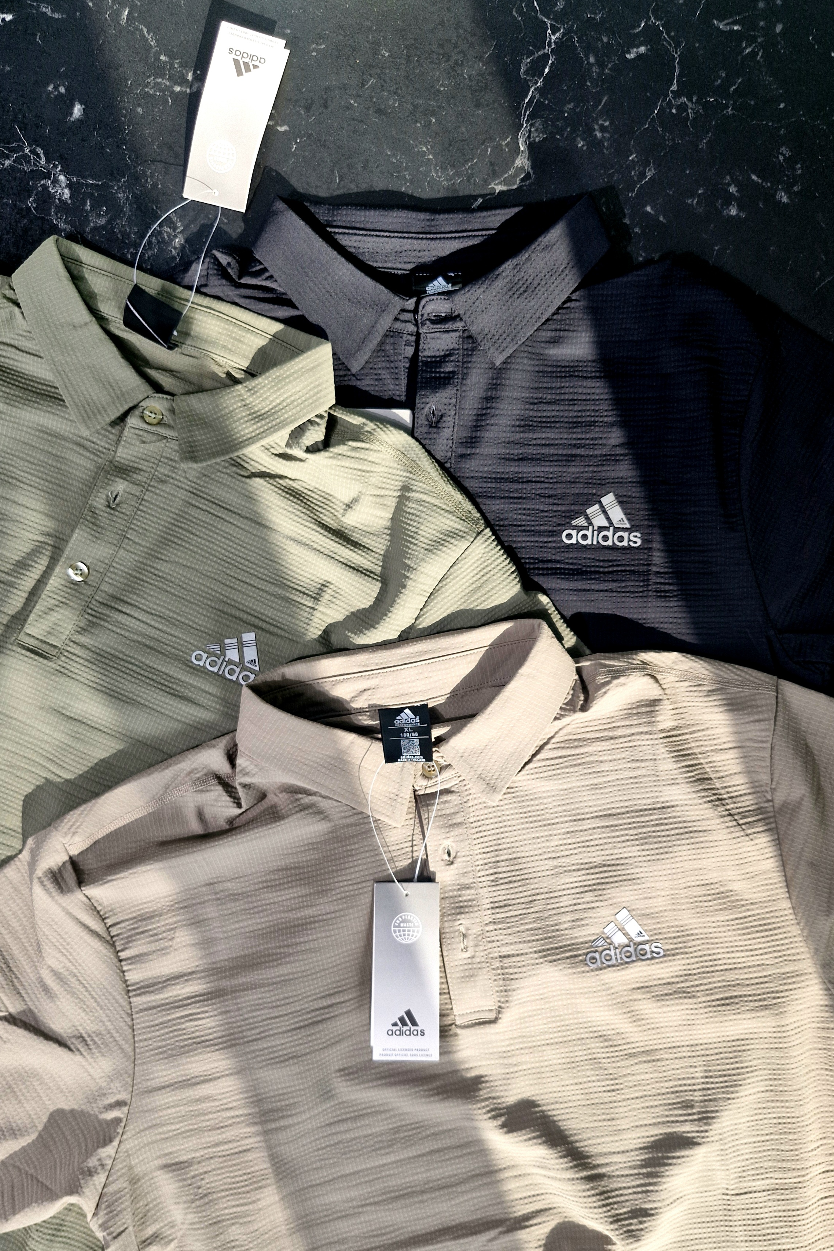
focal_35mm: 25
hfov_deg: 51.2
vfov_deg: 71.5
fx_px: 869
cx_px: 383
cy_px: 629
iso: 50
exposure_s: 1/192
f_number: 1.8
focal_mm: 5.54
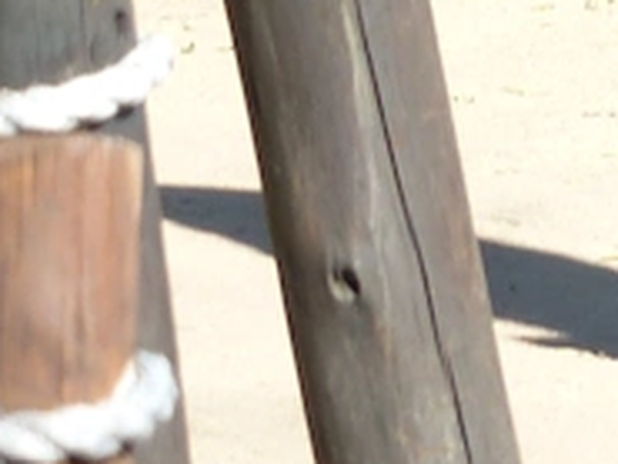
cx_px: 1560
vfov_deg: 1.2
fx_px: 22241
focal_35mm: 1245
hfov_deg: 1.6
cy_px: -547
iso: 100
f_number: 4
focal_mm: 34.5
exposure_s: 1/250
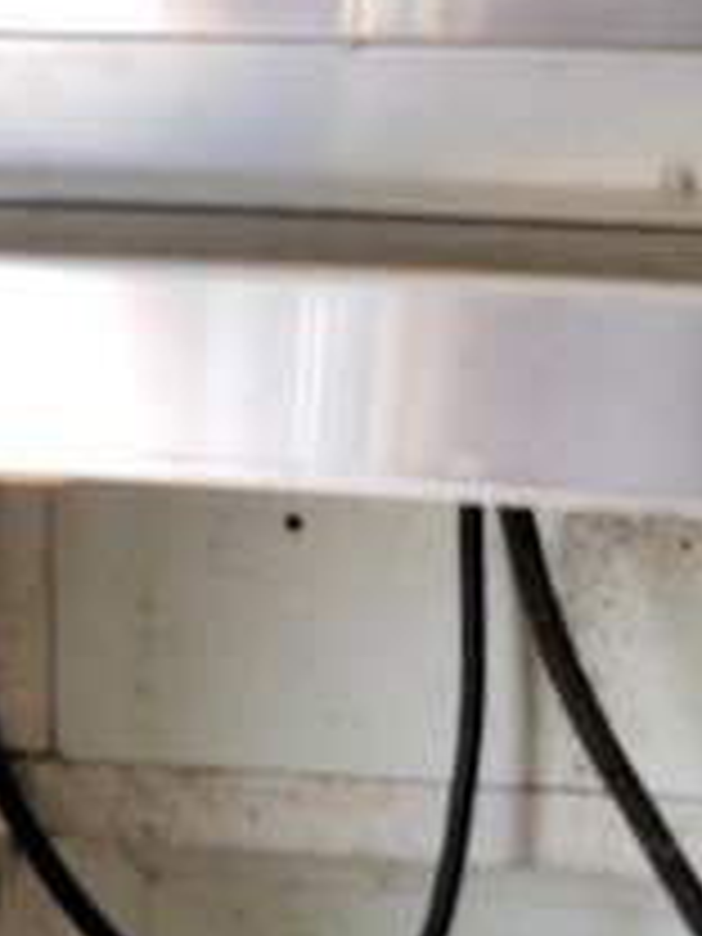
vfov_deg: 18.3
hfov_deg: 15.7
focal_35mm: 94
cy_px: -502
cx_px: 428
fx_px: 2542
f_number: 1.8
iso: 64
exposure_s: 1/120
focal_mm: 6.7
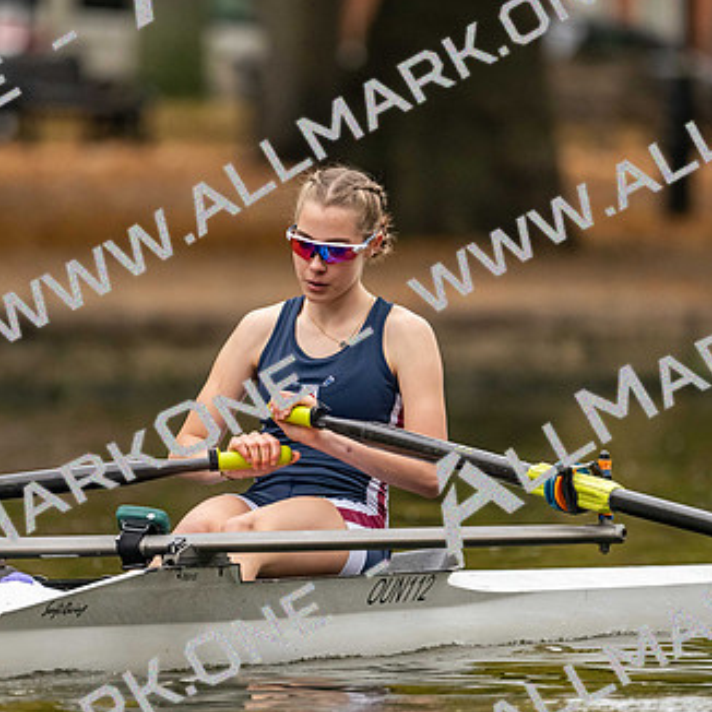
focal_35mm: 605
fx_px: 14079
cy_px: 348
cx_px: 249
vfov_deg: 2.9
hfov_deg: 2.9
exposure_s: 1/2500
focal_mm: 400
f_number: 4.5
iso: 3200
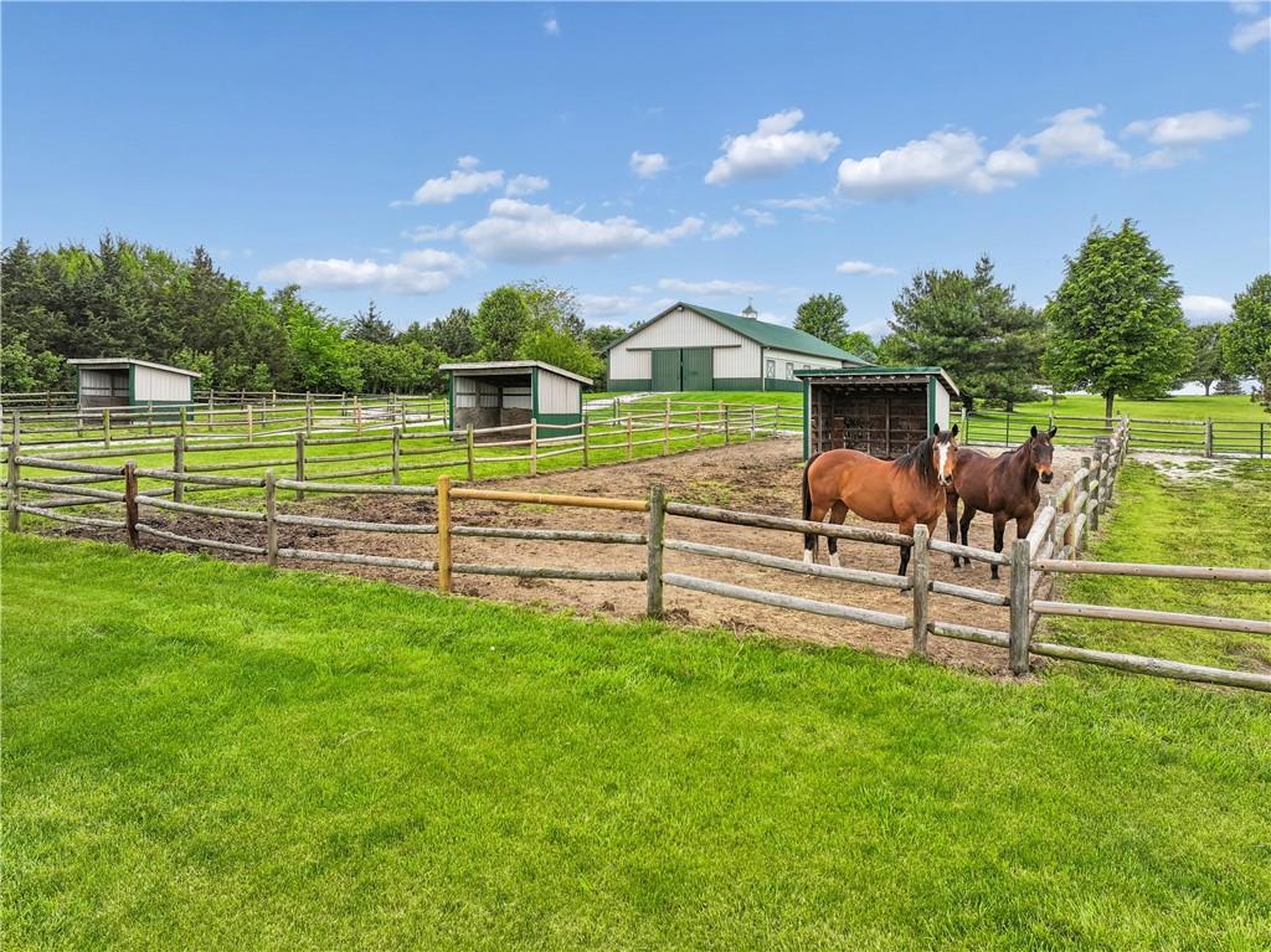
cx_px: 636
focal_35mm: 24
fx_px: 881
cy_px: 476
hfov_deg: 71.6
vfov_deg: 56.8
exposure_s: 1/160
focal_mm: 12.3
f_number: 2.8
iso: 140
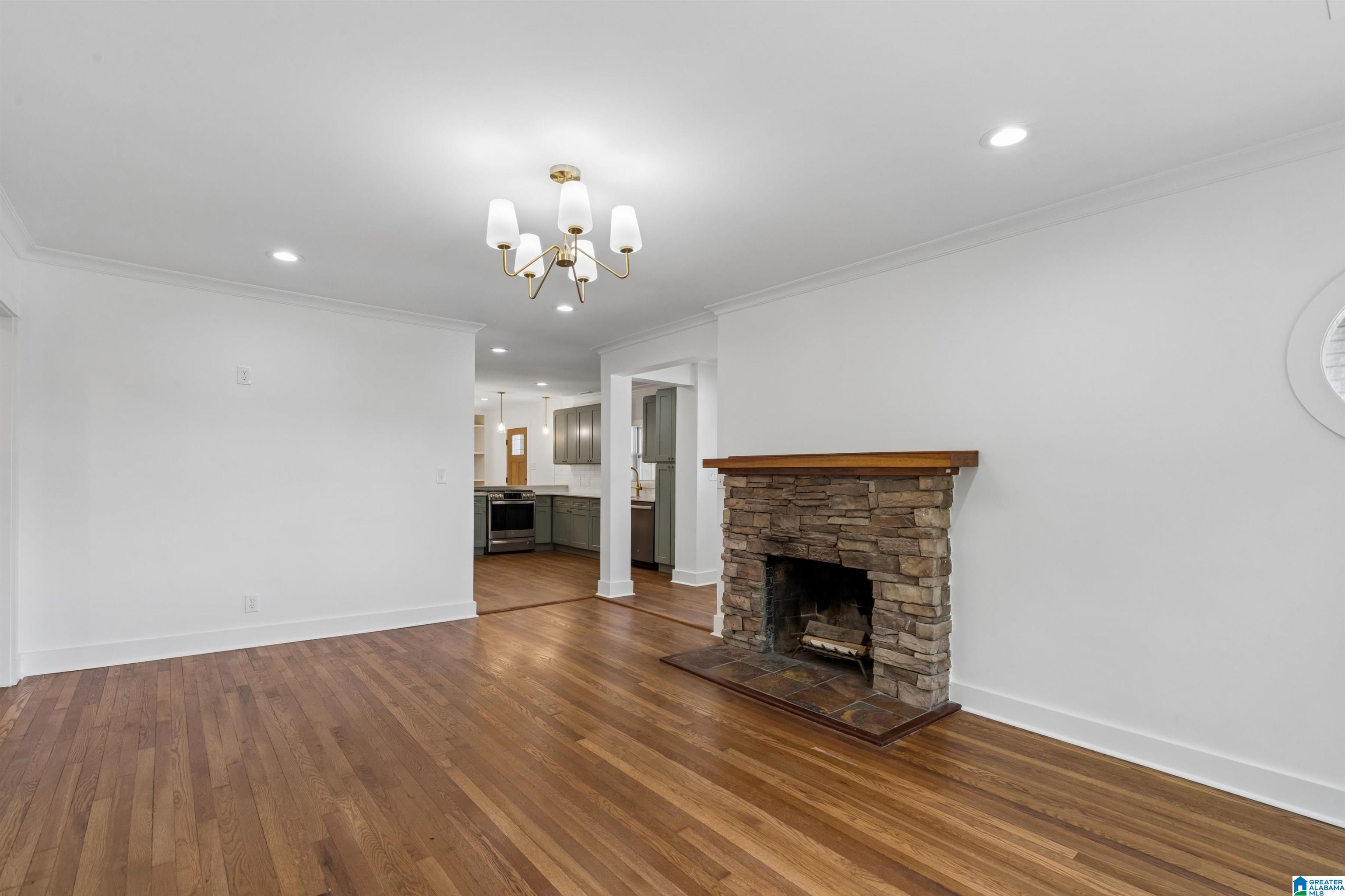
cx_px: 672
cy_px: 448
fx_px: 598
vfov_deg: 73.7
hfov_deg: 96.7
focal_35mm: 16
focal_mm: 16
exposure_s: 1/10
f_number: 13
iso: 400
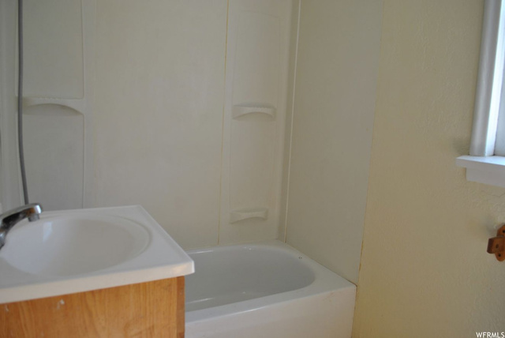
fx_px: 379
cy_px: 169
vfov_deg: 48.0
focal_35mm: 27
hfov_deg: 67.3
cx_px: 252
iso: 200
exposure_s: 1/80
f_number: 4.5
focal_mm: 18
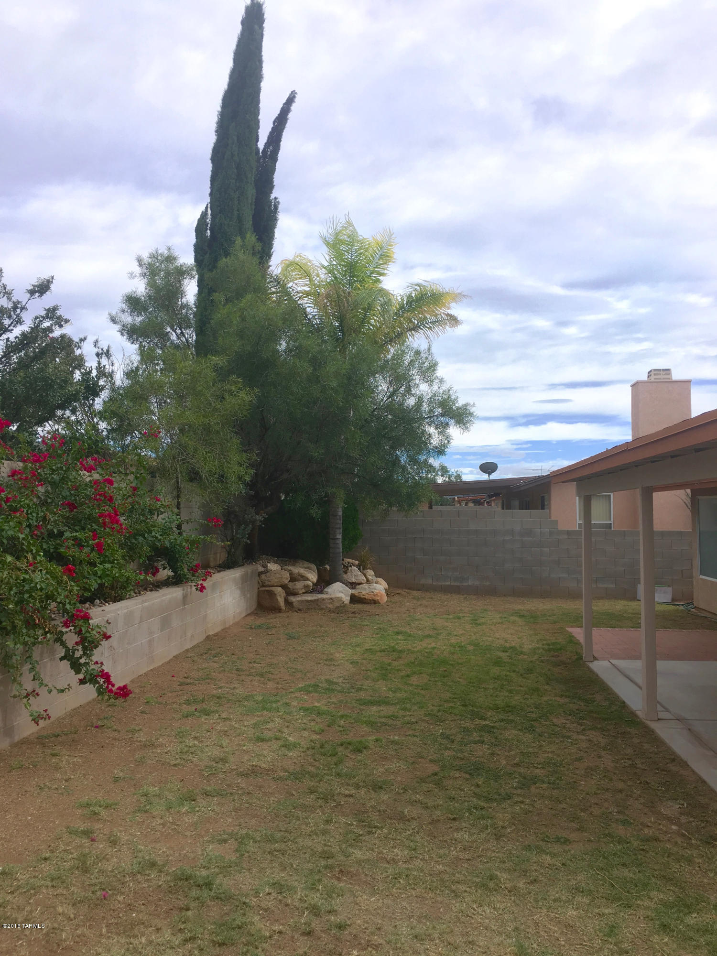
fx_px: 801
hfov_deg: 48.2
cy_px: 478
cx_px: 358
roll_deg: +0.1
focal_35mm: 29
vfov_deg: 61.7
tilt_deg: +3.4
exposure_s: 1/549
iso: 25
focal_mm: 4.15
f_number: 2.2
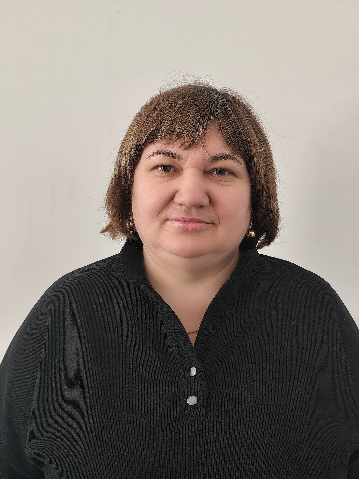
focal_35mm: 46
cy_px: 240
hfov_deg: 31.5
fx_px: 636
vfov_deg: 41.2
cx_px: 180
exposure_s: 1/100
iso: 200
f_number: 1.65
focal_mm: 6.19
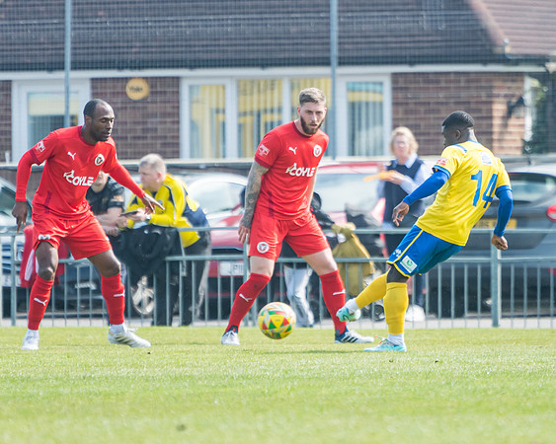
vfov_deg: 2.8
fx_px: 9115
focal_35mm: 554
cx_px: 373
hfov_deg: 3.5
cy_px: 227
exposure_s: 1/1600
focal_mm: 280
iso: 400
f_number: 4
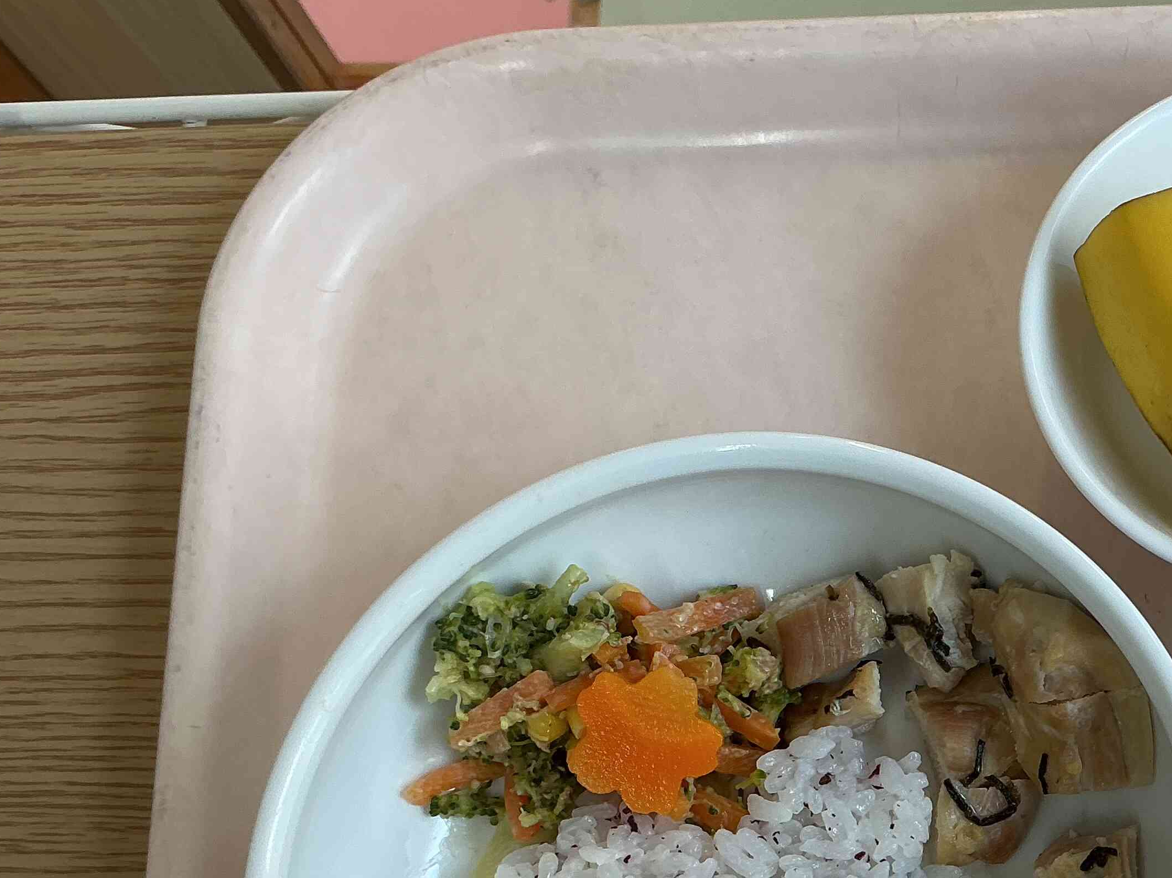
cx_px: 1086
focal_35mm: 55
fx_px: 1862
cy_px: 734
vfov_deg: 26.0
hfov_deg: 32.9
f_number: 1.8
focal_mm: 3
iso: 20
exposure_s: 1/120
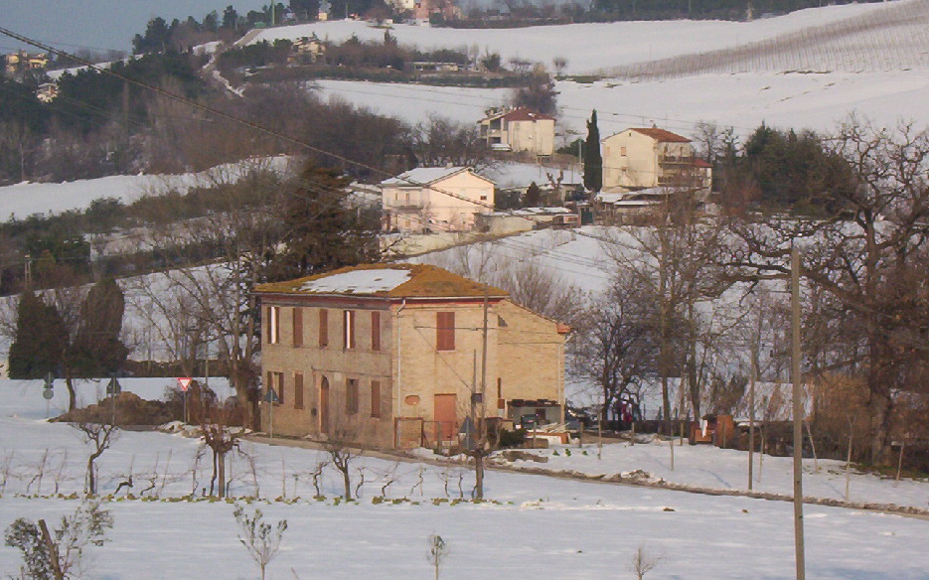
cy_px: 300
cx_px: 456
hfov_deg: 14.4
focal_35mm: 145
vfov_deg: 9.0
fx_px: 3670
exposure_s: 1/515
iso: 100
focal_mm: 16.61
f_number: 8.9
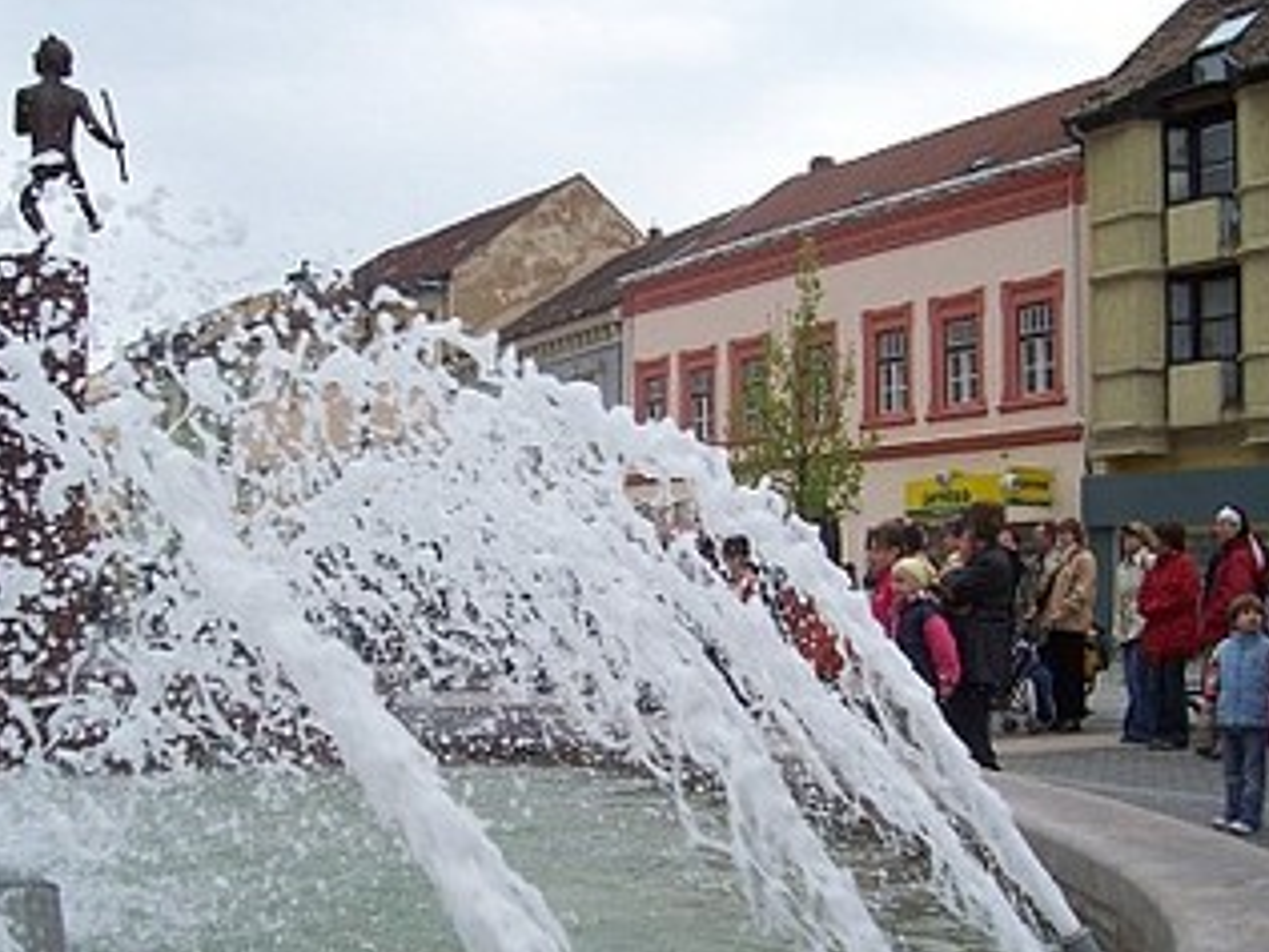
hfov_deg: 43.9
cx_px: 634
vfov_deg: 33.4
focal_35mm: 43
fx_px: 1576
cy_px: 594
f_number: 2.7
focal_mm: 5.6
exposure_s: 1/350
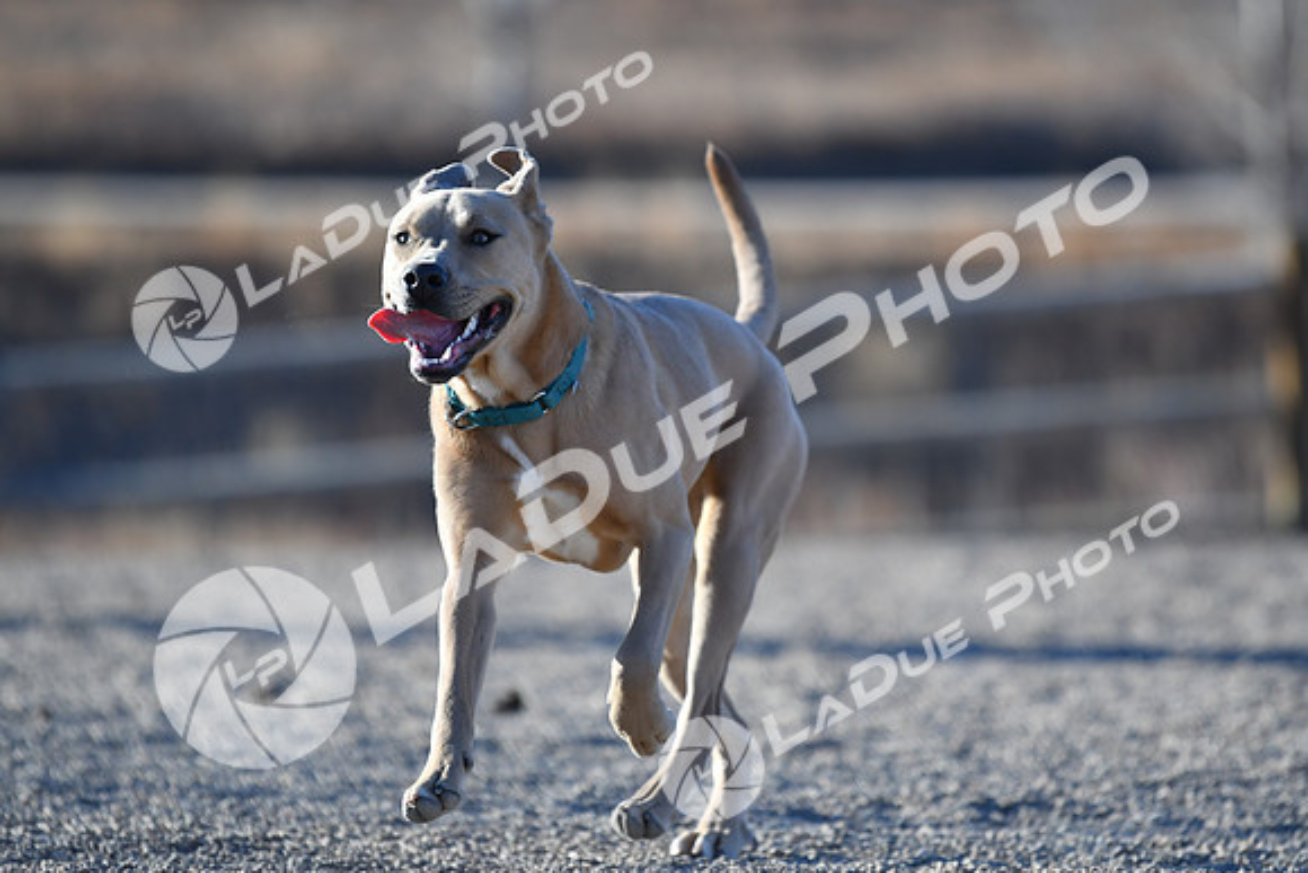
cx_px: 654
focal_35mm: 278
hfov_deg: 7.4
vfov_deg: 5.0
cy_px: 436
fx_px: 10084
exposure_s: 1/4000
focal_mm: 185
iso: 400
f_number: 2.8
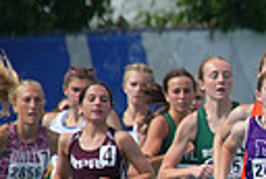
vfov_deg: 0.8
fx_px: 13405
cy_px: 186
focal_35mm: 1810
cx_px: 601
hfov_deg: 1.1
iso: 320
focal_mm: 400
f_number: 5.6
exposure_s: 1/1250
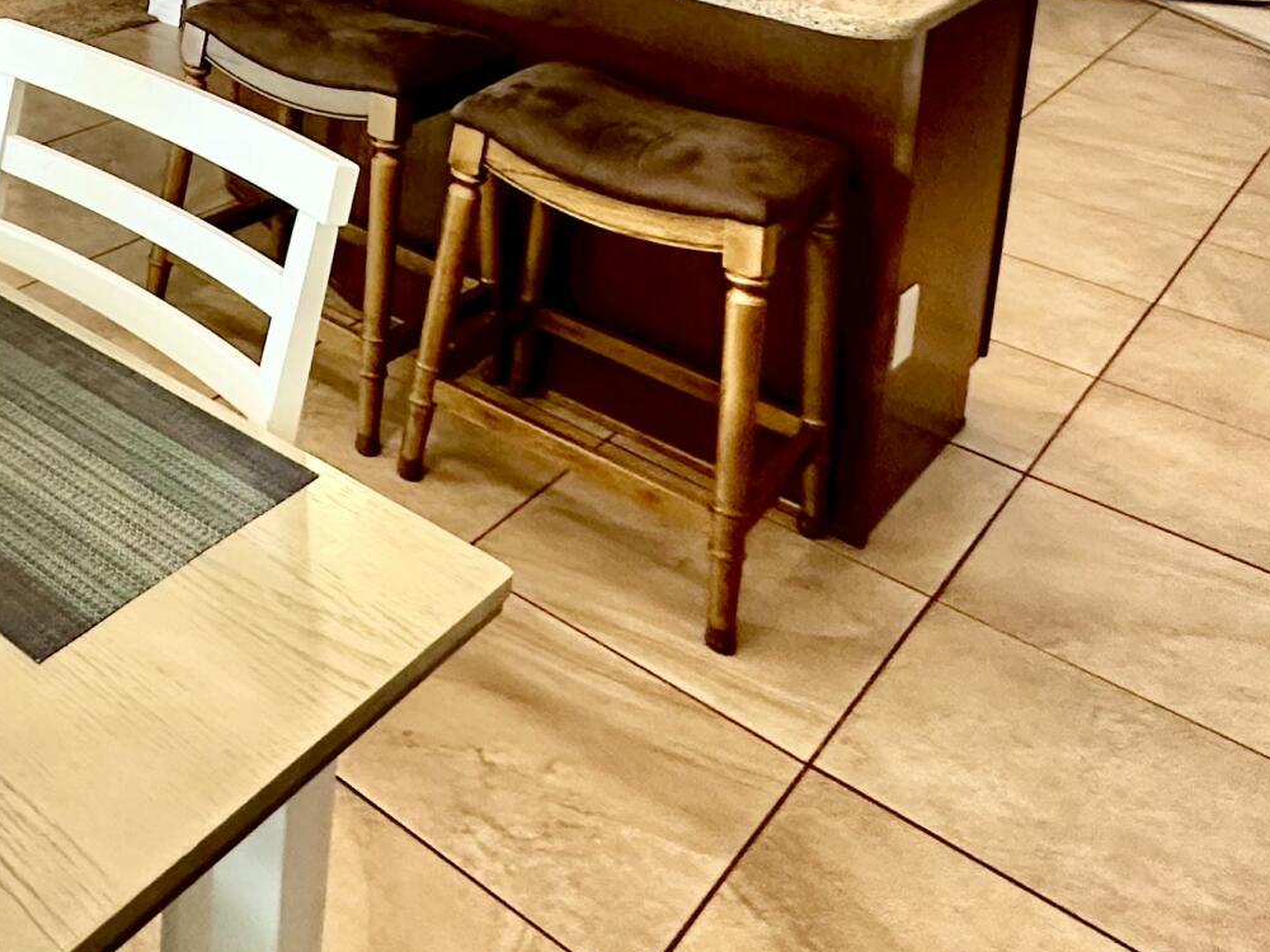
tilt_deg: -6.1
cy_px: -286
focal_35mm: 42
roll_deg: -2.9
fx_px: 1541
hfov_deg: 38.7
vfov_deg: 28.3
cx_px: -51
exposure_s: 1/60
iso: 320
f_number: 2.2
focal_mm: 2.22
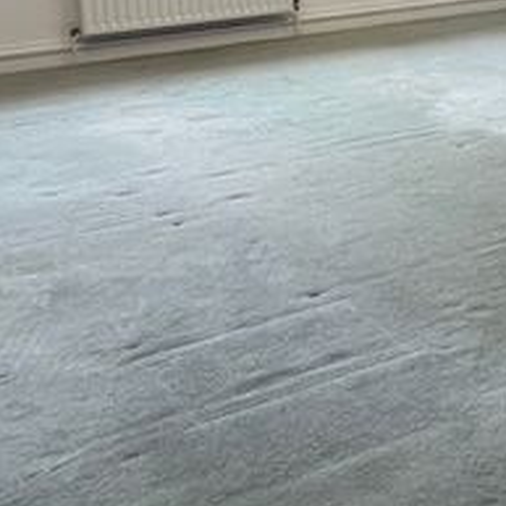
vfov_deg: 24.4
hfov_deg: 21.2
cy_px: -49
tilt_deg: -5.2
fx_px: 1091
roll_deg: +0.9
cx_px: 800
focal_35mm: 66
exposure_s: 1/100
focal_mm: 1.57
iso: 80
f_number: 1.8
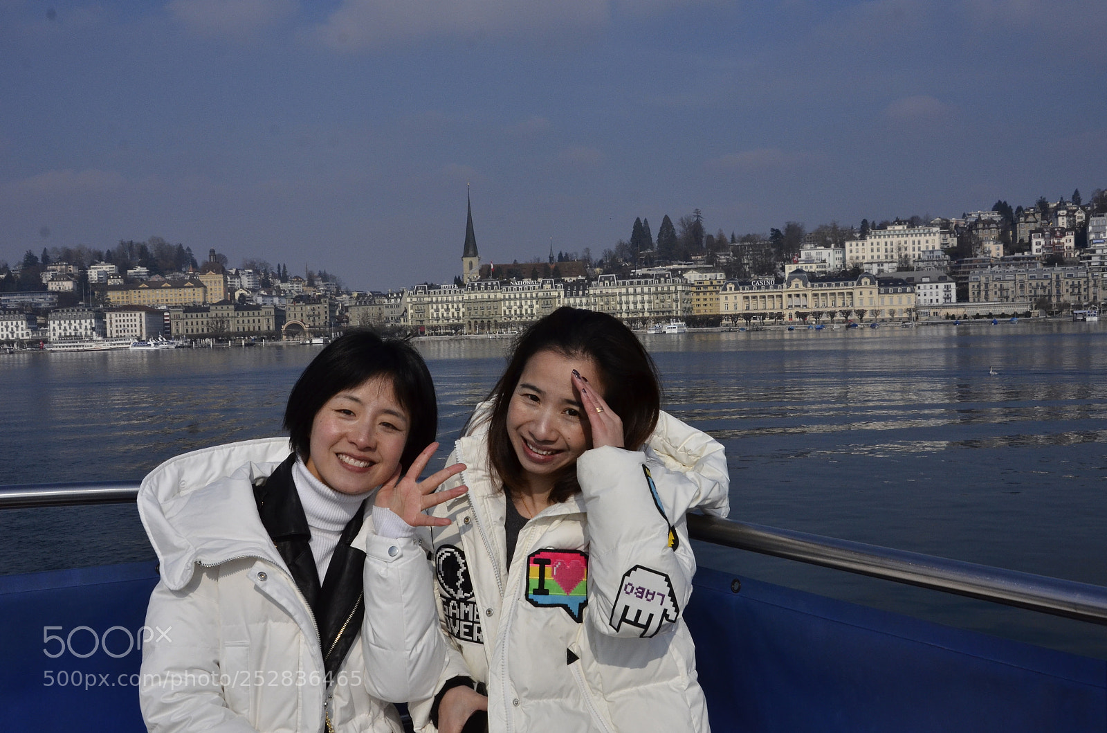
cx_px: 554
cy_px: 366
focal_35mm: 39
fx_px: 1197
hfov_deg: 49.7
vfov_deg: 34.0
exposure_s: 1/3200
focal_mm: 26
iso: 640
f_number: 11
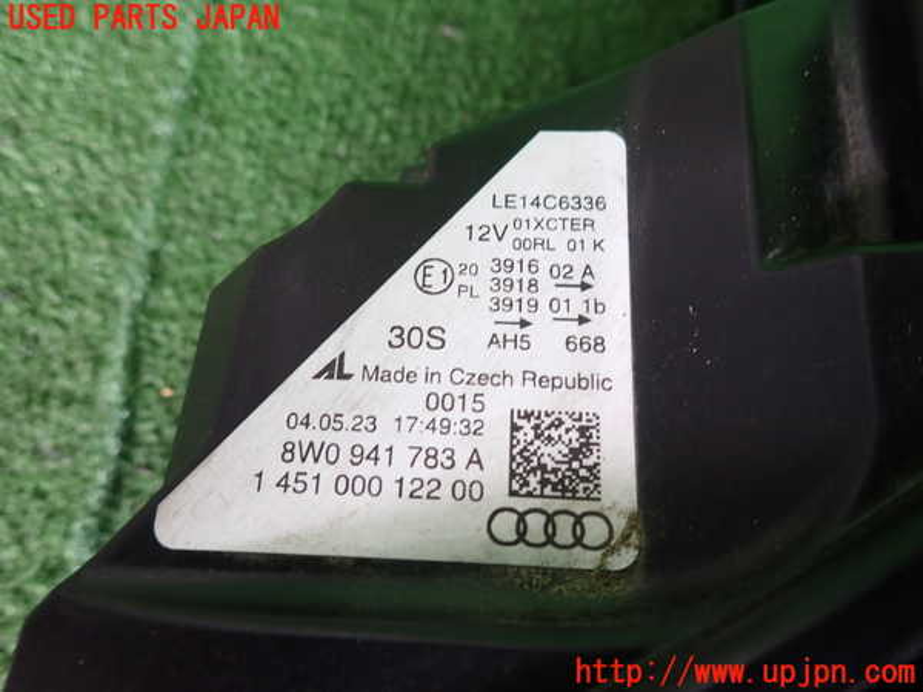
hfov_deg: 69.4
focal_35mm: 25
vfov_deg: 54.9
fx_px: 667
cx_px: 462
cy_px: 346
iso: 200
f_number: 2
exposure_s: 1/40
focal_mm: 4.5
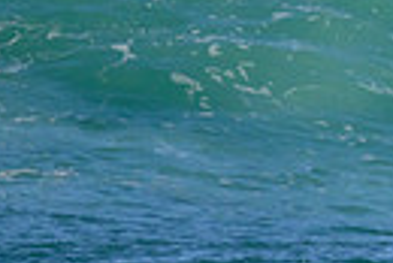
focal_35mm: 3576
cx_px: 859
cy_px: -47
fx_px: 39081
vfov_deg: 0.4
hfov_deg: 0.6
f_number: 11
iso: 1100
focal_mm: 800
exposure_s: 1/2000
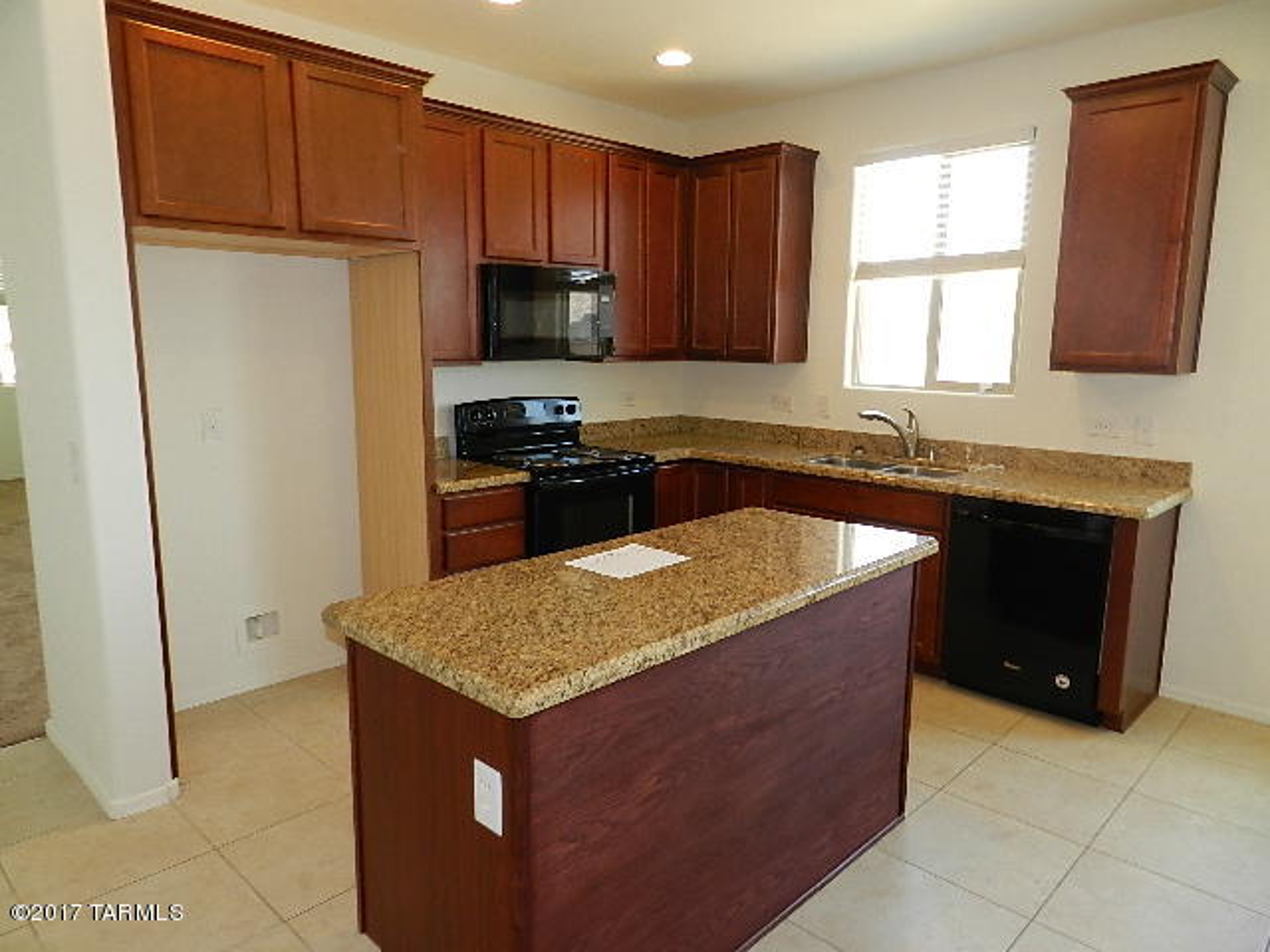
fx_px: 844
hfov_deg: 73.9
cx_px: 635
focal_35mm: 23
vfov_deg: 58.9
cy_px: 476
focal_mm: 4
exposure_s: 1/40
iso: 160
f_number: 3.4
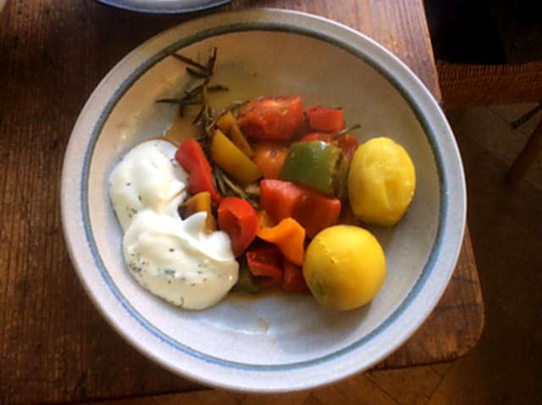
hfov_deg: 56.9
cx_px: 271
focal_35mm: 32
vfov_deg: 44.1
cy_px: 202
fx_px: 500
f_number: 2.4
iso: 125
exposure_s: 1/25
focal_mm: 3.3
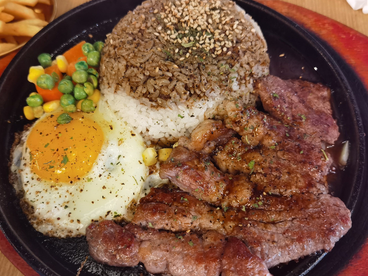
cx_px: 169
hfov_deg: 48.9
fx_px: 404
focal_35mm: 38
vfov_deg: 37.7
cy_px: 142
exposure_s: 1/33.3
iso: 400
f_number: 1.9
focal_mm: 6.71
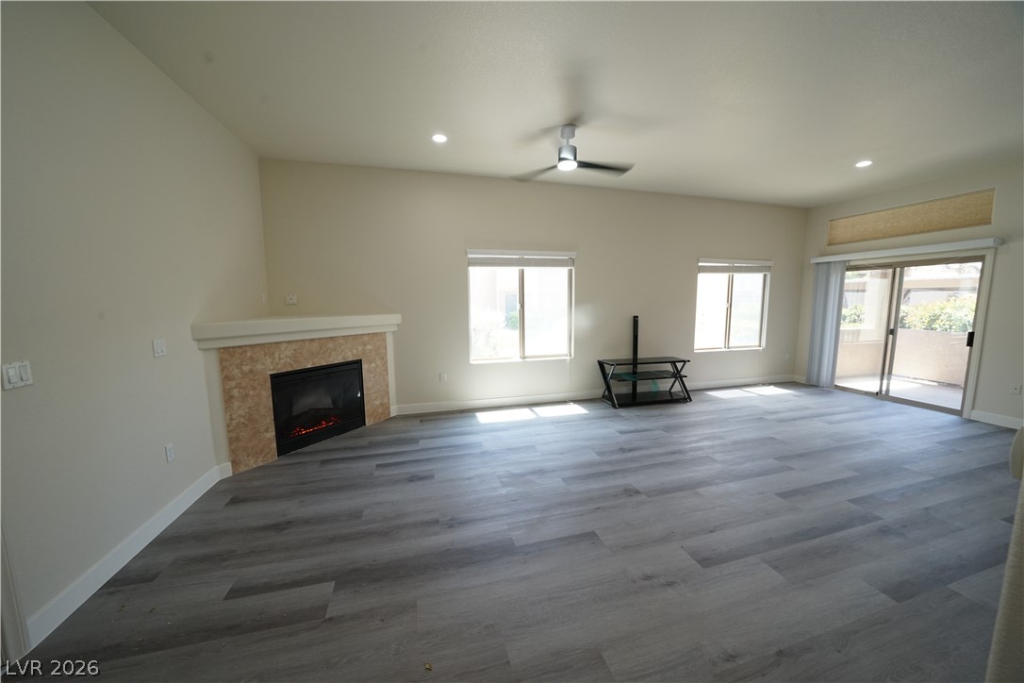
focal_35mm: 12
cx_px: 512
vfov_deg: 90.0
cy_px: 342
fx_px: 341
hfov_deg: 112.6
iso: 800
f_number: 9
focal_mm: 12
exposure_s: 1/50
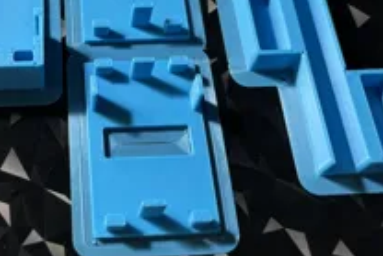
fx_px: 554
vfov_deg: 25.4
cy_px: 39
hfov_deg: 36.9
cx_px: 77
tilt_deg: -61.4
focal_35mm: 52
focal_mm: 5.96
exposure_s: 1/50
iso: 100
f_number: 1.6
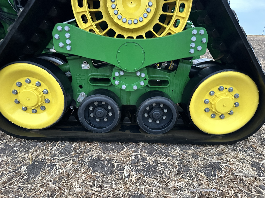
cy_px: 99
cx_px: 132
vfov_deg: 56.8
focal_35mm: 24
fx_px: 184
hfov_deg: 71.6
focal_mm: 6.86
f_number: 1.78
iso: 640
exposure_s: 1/60
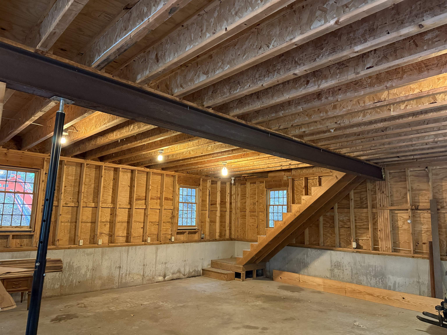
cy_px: 168
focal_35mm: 24
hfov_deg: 71.6
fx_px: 310
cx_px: 224
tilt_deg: +9.6
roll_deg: -1.8
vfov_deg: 56.8
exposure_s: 1/40
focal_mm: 6.76
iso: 800
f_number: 1.78
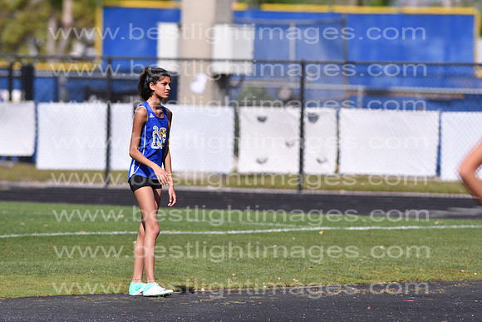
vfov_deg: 3.1
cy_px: 161
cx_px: 241
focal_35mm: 450
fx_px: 6026
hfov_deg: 4.6
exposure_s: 1/8000
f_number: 4
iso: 400
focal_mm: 300
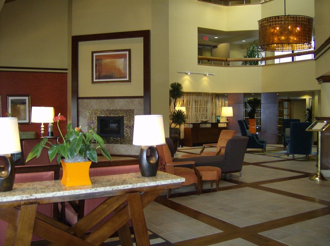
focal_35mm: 36
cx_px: 165
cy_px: 123
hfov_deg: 51.5
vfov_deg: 39.5
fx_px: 342
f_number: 2.8
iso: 200
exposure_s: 1/60
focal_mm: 6
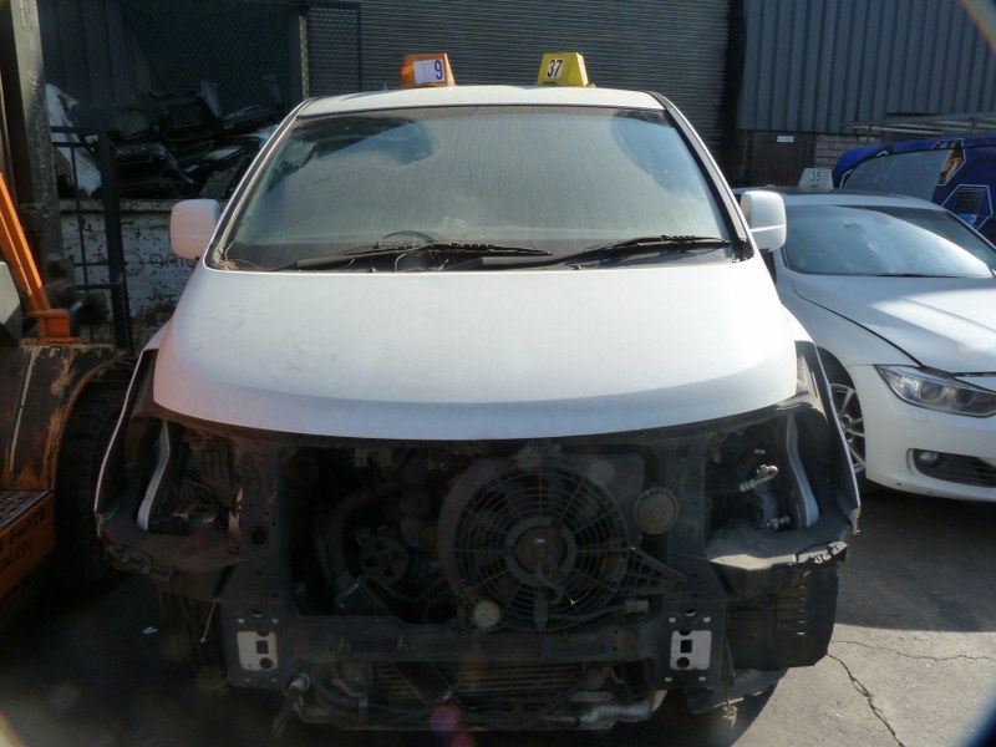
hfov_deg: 69.4
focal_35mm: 25
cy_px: 374
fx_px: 719
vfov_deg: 54.9
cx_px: 498
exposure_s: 1/200
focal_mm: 4.5
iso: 125
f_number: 5
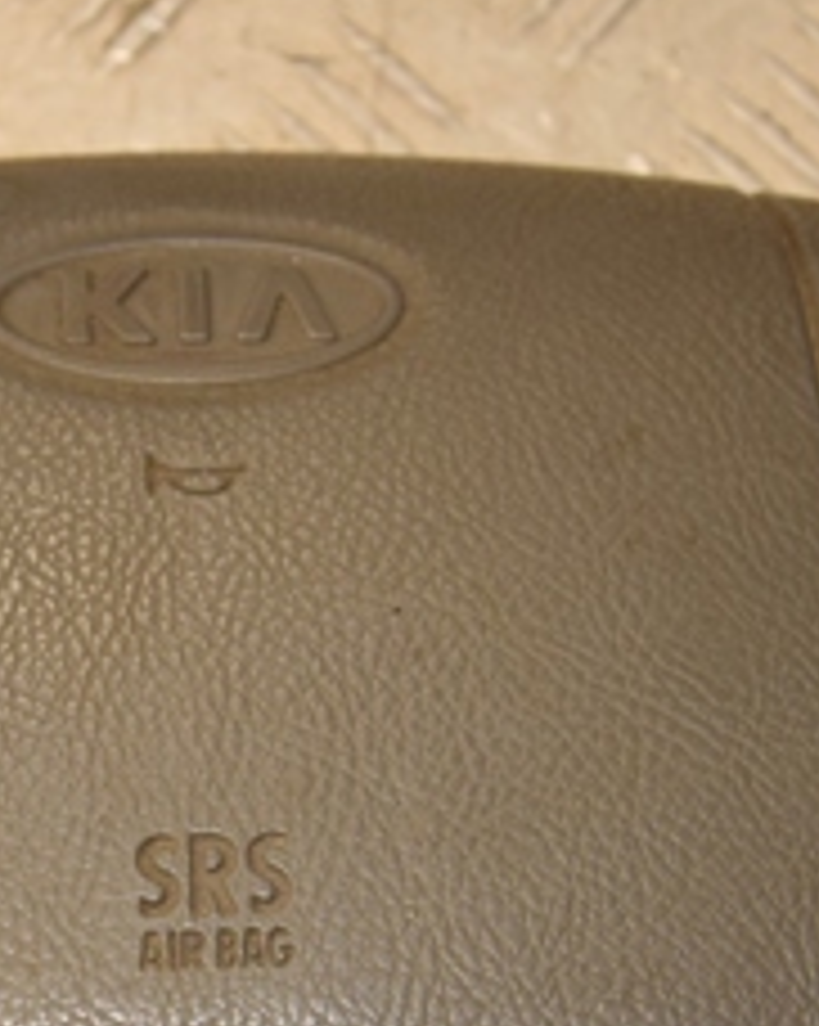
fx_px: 4197
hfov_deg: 11.1
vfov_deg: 13.9
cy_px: 752
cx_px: 140
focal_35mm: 138
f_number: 5
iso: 800
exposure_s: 1/160
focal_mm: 35
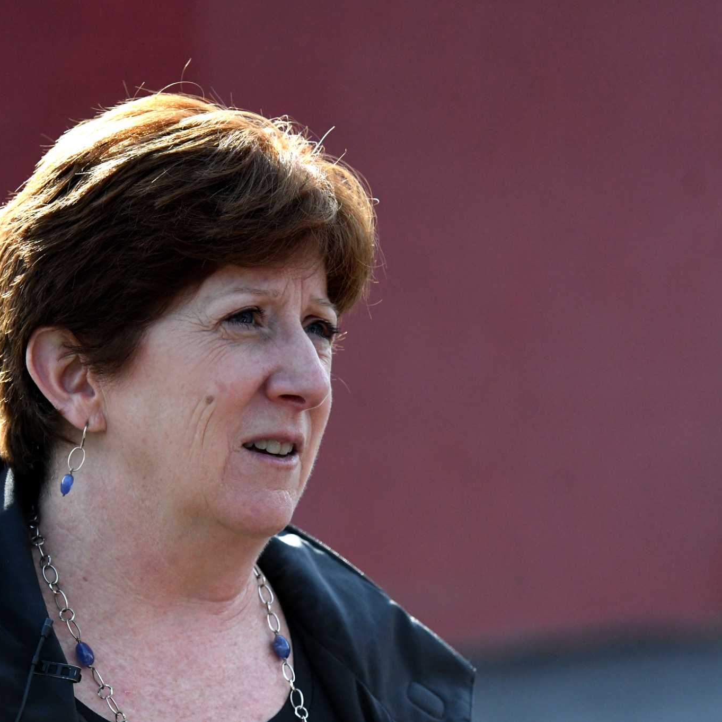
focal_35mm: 240
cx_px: 183
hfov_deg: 7.3
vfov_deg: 7.3
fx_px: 5655
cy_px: 361
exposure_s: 1/8000
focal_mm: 125
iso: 2200
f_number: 4.5
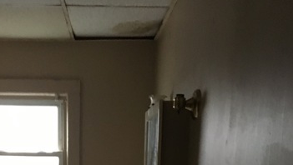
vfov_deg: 17.4
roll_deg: +0.4
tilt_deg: -12.5
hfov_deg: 34.5
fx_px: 466
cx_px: 94
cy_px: 271
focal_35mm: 60
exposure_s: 1/15
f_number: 2.2
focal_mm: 4.15
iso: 200
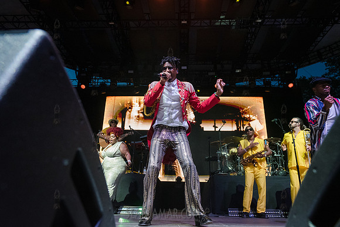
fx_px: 250
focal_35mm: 26
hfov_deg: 68.4
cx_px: 170
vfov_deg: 48.8
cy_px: 114
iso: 6400
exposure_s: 1/640
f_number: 4
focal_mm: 26
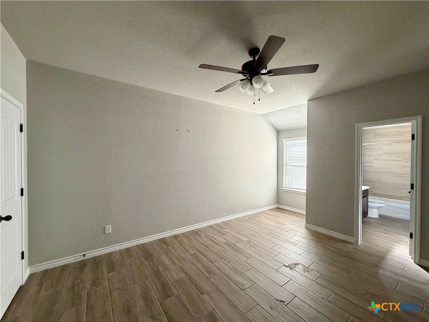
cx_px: 214
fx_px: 174
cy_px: 161
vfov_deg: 85.7
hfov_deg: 102.1
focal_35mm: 14
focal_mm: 2.22
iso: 320
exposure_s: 1/105
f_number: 2.2
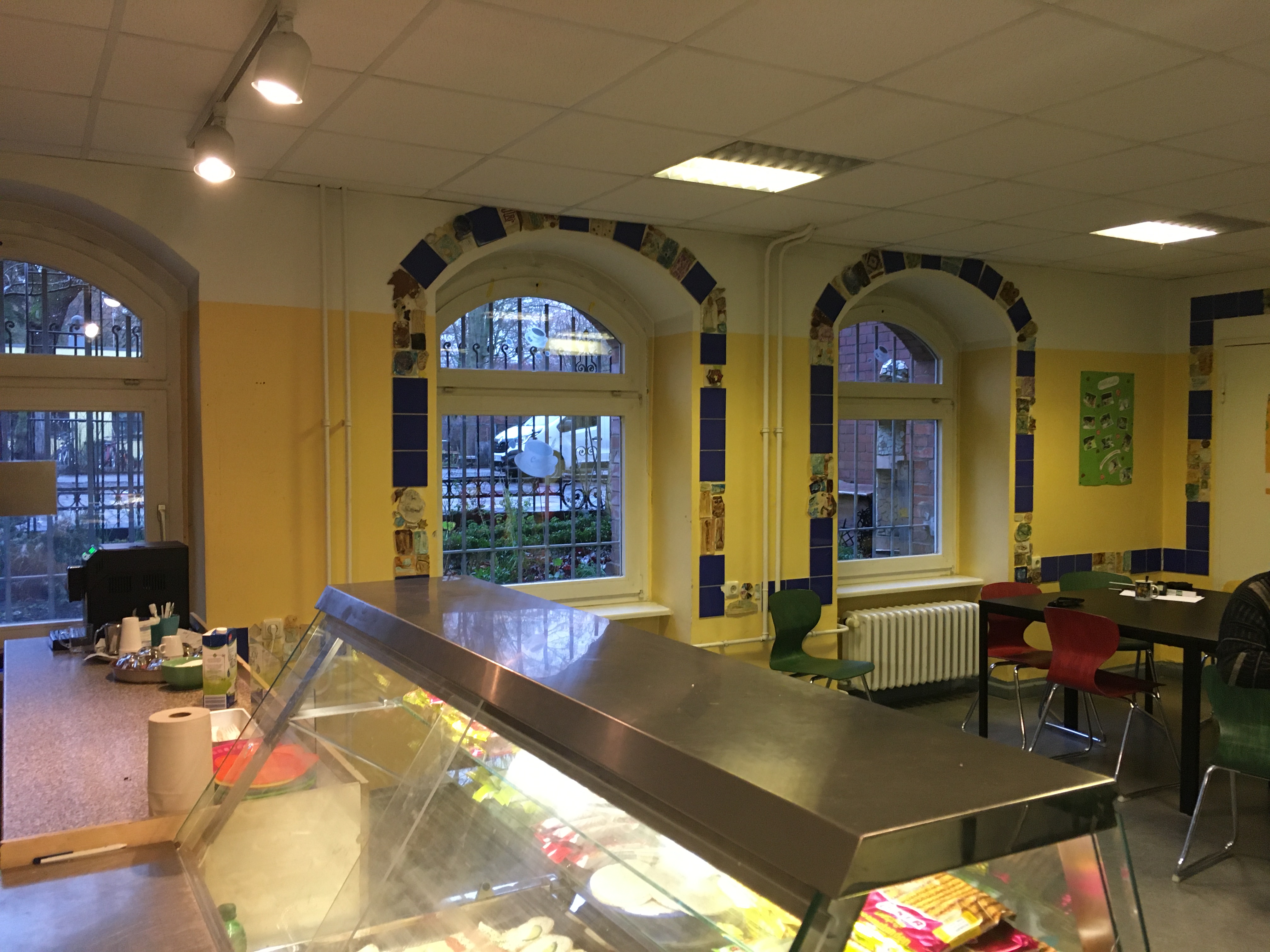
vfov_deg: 48.2
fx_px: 1064
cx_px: 635
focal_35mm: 29
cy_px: 476
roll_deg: +0.6
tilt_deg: -2.0
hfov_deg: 61.7
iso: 200
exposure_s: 1/33
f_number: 2.2
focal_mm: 4.15
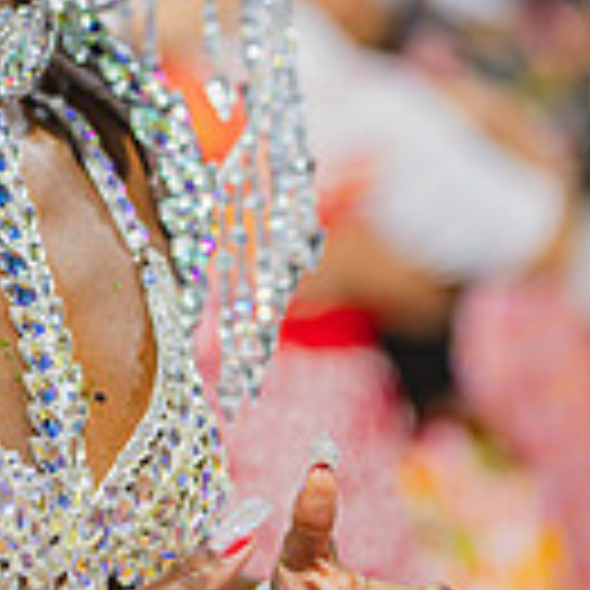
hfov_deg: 11.9
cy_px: -176
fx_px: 2815
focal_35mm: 146
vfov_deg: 11.6
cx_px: 32
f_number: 1.2
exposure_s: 1/1000
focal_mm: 50
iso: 1600
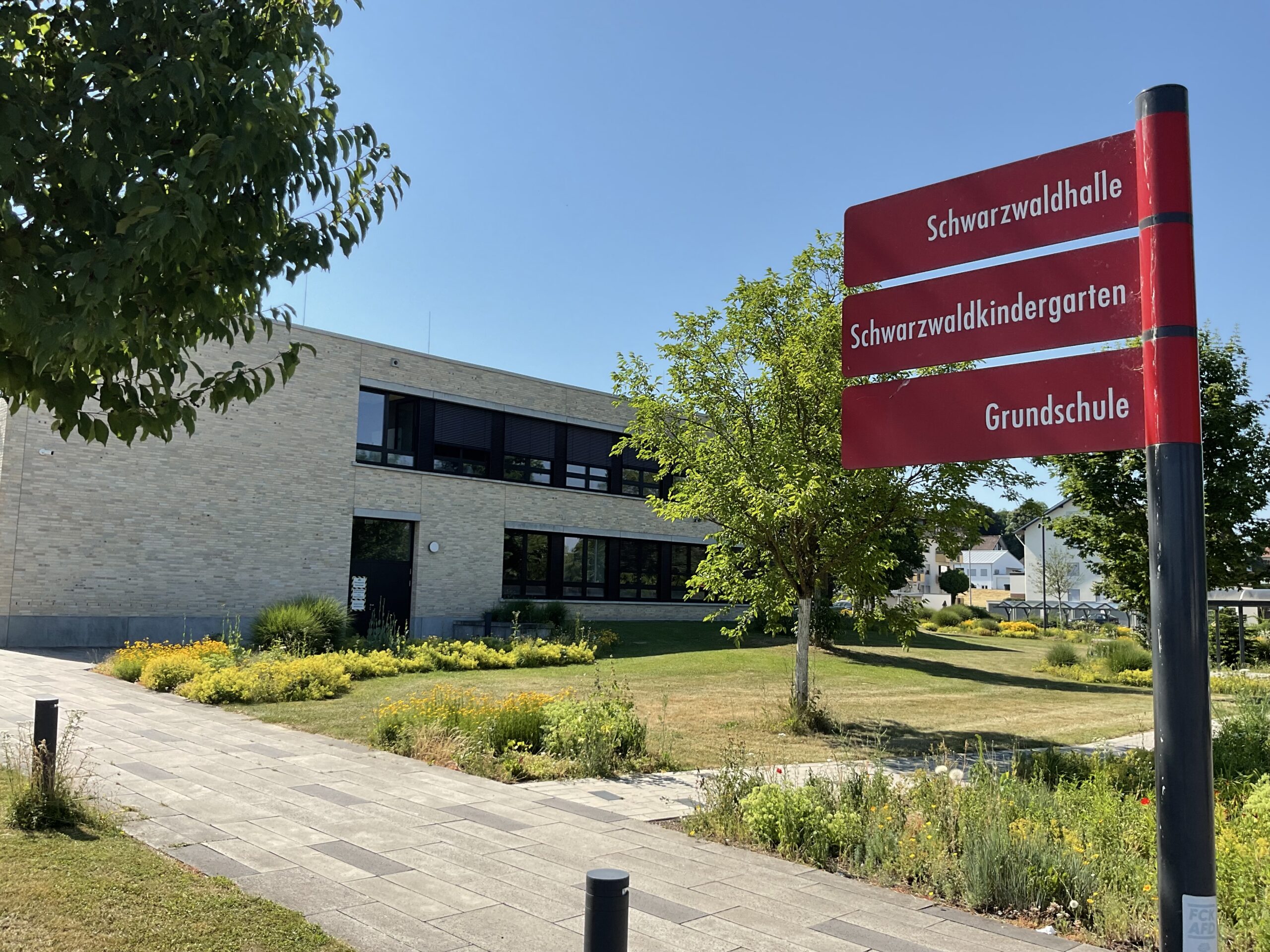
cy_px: 476
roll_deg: -0.9
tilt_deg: +7.2
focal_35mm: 29
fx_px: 1064
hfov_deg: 61.7
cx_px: 635
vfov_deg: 48.2
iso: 16
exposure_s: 1/997
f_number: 1.8
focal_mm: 3
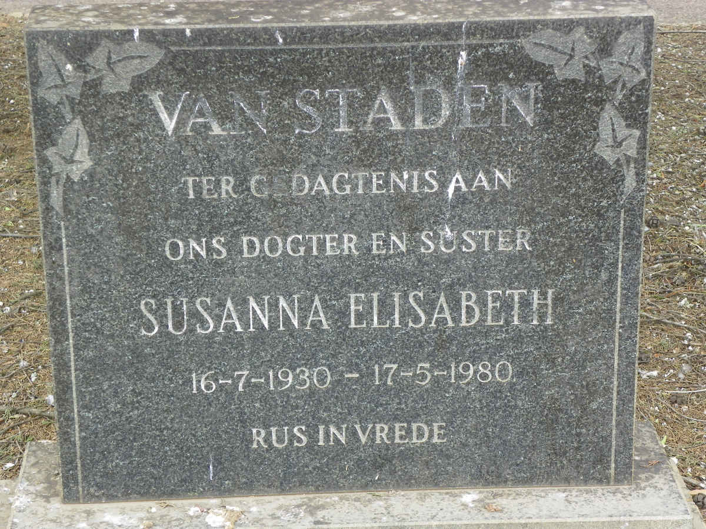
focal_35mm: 95
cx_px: 353
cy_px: 264
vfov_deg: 15.6
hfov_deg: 20.7
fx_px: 1938
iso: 64
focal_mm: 16.9
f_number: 4
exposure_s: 1/40
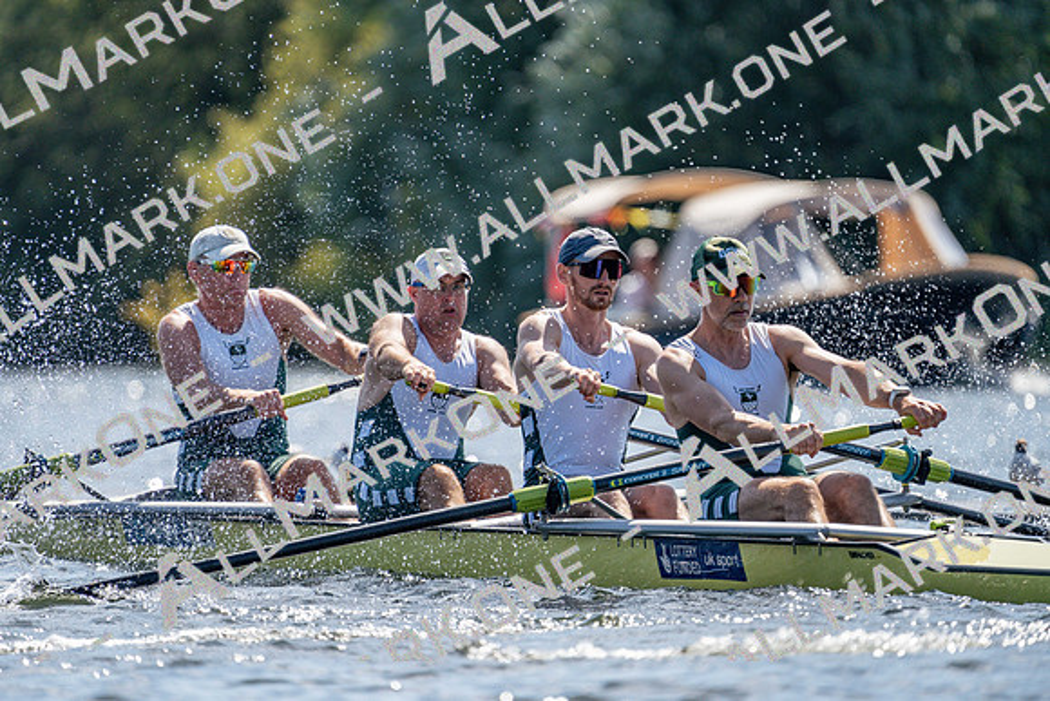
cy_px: 350
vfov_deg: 2.3
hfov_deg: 3.4
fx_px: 17503
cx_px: 525
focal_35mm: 600
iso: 400
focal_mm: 600
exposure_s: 1/2000
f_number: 6.3
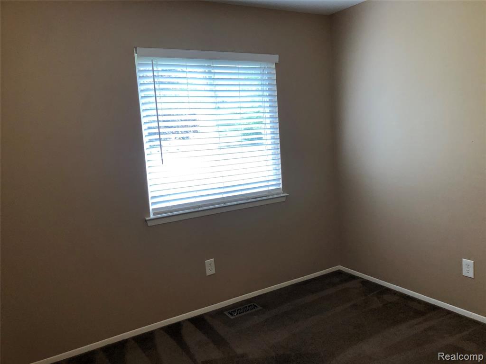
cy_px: 182
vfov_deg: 49.7
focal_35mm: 28
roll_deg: +4.0
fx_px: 393
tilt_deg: -6.0
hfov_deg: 63.4
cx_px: 243
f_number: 1.8
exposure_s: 1/120
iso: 64
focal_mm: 3.99
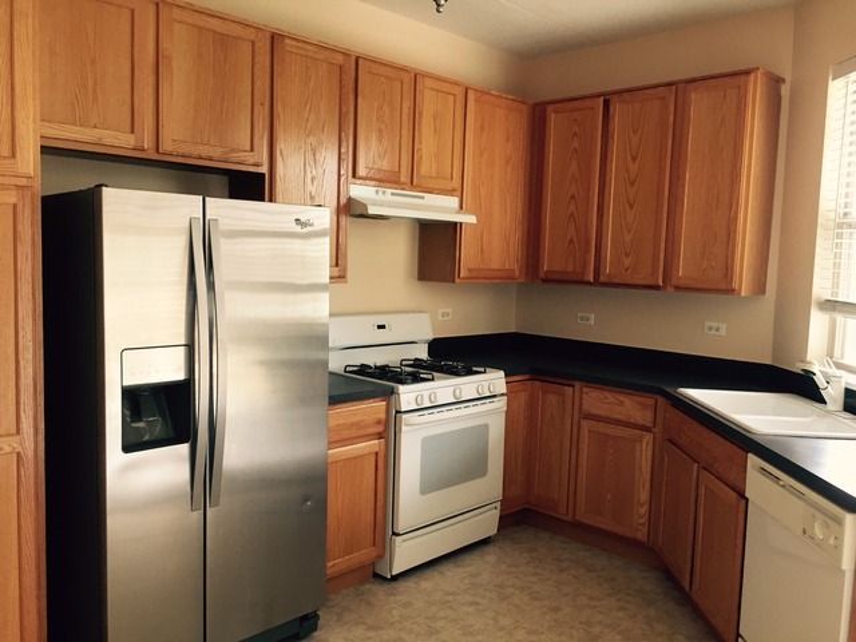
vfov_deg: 48.2
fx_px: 717
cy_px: 321
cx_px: 428
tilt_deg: -4.2
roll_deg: -2.6
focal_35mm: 29
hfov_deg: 61.7
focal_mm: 4.15
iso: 100
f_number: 2.2
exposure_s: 1/30
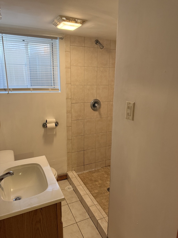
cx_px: 89
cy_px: 119
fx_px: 165
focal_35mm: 24
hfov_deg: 56.8
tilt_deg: -12.3
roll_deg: -0.5
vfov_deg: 71.6
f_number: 1.78
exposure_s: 1/60
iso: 320
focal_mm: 6.76
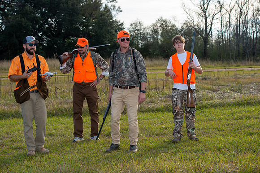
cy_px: 86
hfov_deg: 28.9
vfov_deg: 19.4
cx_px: 130
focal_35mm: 70
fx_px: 505
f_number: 5.6
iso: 100
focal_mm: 70
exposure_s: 1/200
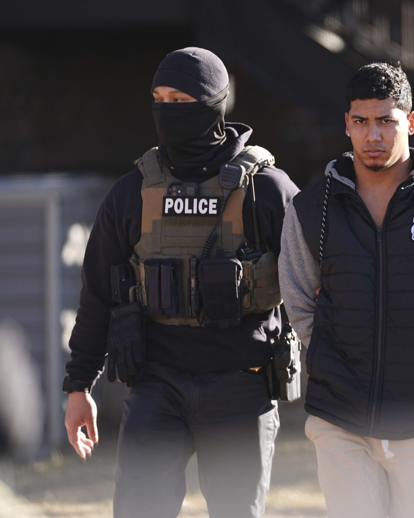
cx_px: 347
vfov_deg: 2.3
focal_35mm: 846
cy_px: 259
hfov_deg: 1.8
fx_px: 12958
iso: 200
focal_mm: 600
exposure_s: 1/400
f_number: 4
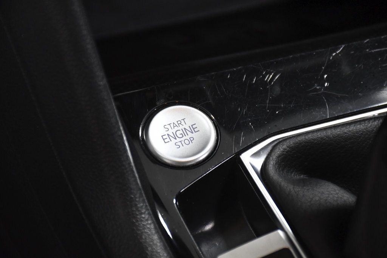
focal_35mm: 183
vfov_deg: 7.5
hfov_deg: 11.2
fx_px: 1967
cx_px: 194
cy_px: 129
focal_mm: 122
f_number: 5.6
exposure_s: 1/125
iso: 2500
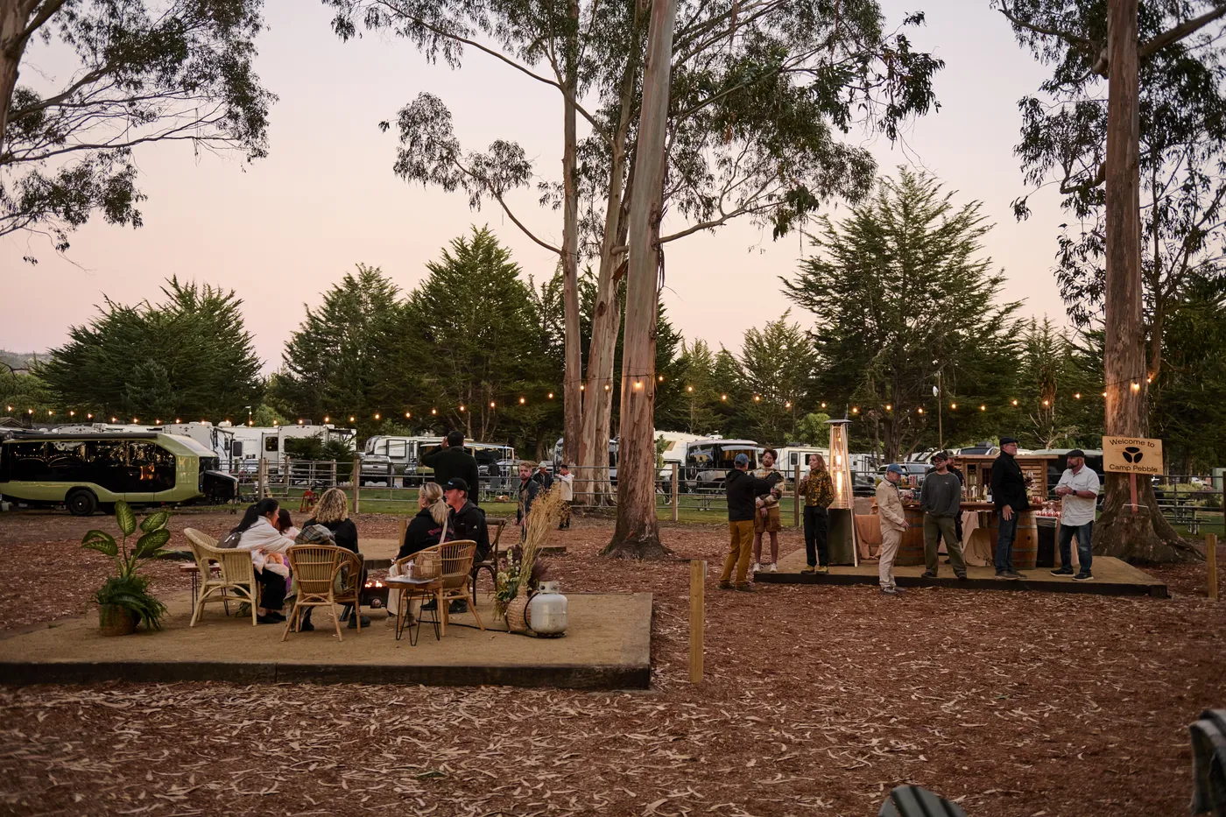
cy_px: 408
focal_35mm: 35
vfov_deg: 37.8
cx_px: 613
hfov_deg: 54.4
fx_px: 1192
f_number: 3.2
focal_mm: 35
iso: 1600
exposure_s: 1/125
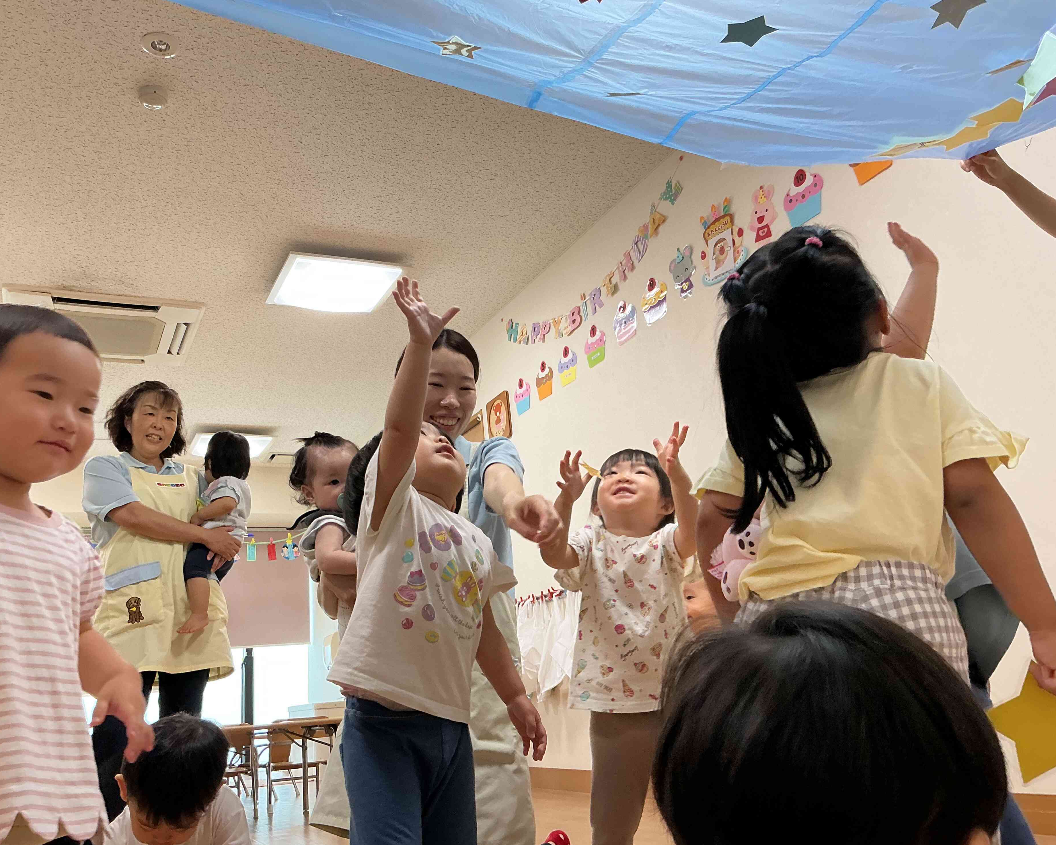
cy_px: 415
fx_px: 969
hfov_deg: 57.1
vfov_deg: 47.1
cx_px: 479
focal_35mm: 31
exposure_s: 1/120
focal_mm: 3
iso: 64
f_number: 1.8
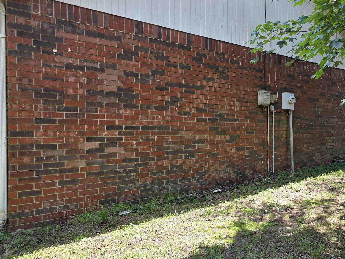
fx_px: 349
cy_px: 133
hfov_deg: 51.0
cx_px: 248
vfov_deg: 40.7
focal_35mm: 35
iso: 32
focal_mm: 6.3
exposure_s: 1/359
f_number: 1.7
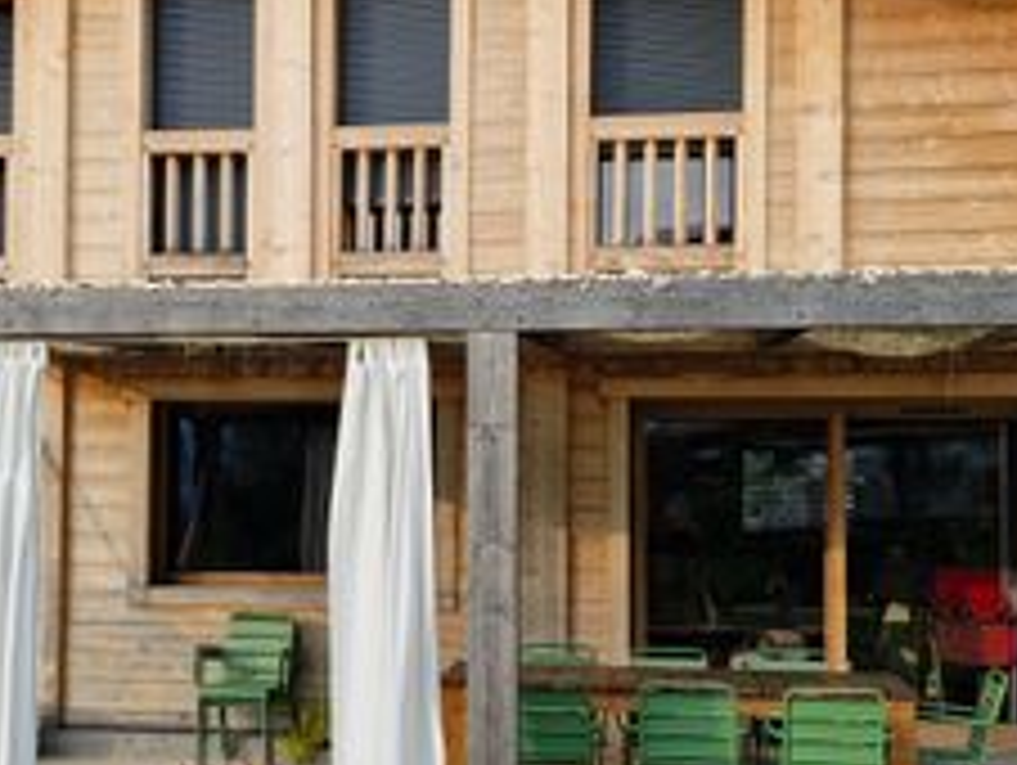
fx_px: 1794
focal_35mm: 61
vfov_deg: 24.1
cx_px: 306
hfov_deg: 31.3
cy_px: 418
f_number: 1.8
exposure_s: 1/516
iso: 50
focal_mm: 5.54
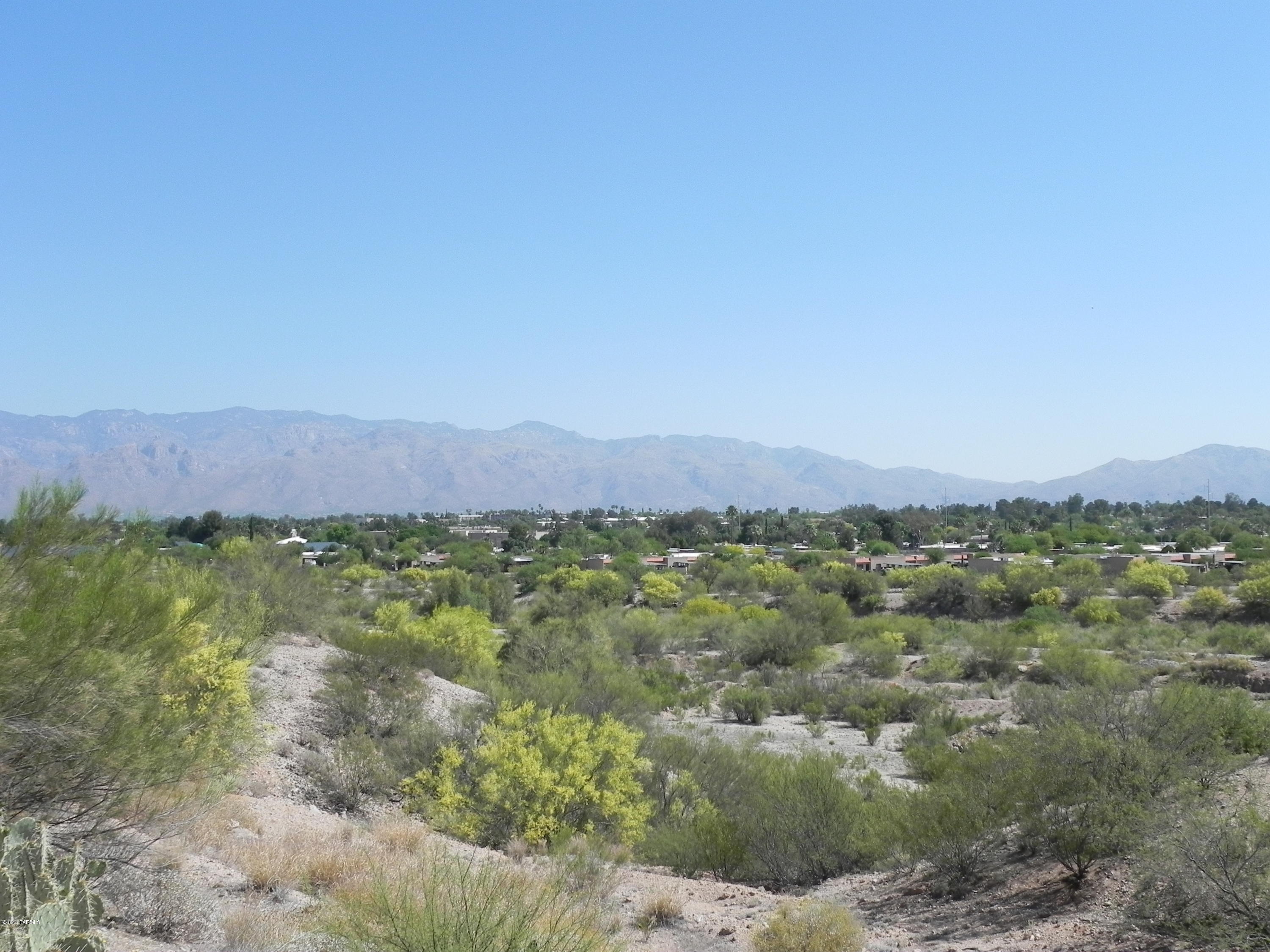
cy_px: 476
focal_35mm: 41
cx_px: 635
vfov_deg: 35.1
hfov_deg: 45.8
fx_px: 1504
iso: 160
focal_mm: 7.3
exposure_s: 1/496
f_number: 7.1
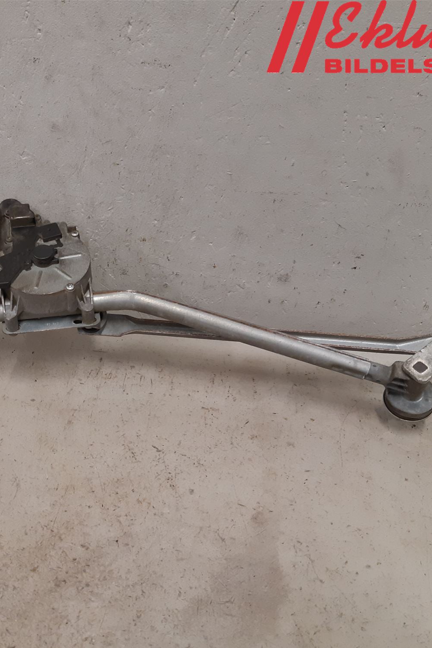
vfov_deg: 51.9
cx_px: 89
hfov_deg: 34.9
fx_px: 666
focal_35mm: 37
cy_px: 332
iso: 125
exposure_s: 1/50
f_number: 1.7
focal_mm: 3.93
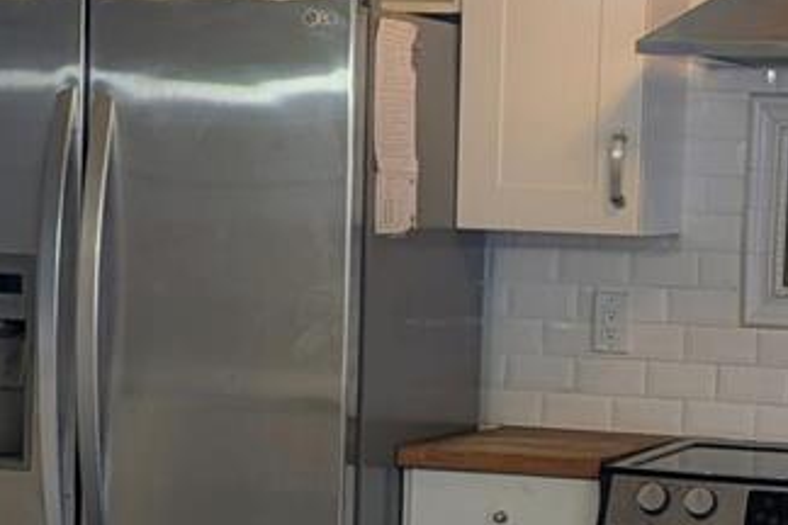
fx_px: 2692
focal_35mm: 123
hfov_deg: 16.6
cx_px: 516
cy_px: 433
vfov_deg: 11.1
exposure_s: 1/181
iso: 25
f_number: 1.68
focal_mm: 6.9
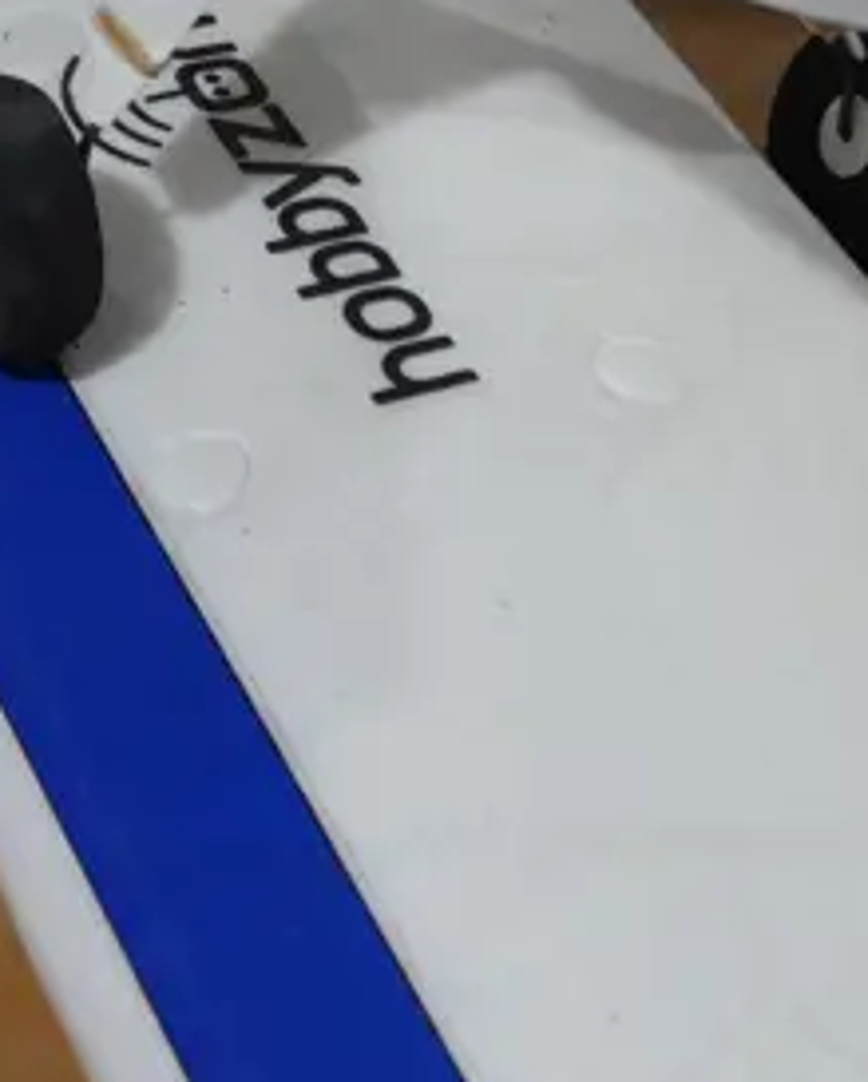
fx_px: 3751
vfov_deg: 15.8
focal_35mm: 117
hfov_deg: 13.2
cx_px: 333
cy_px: -204
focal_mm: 16
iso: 200
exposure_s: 1/100
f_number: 3.6
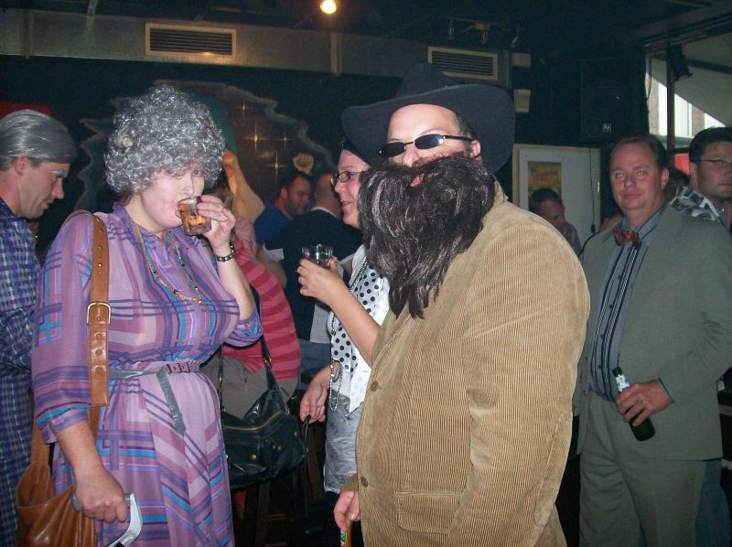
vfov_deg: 39.6
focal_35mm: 36
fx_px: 760
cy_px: 274
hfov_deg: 51.4
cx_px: 366
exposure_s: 1/64
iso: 140
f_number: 2.7
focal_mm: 6
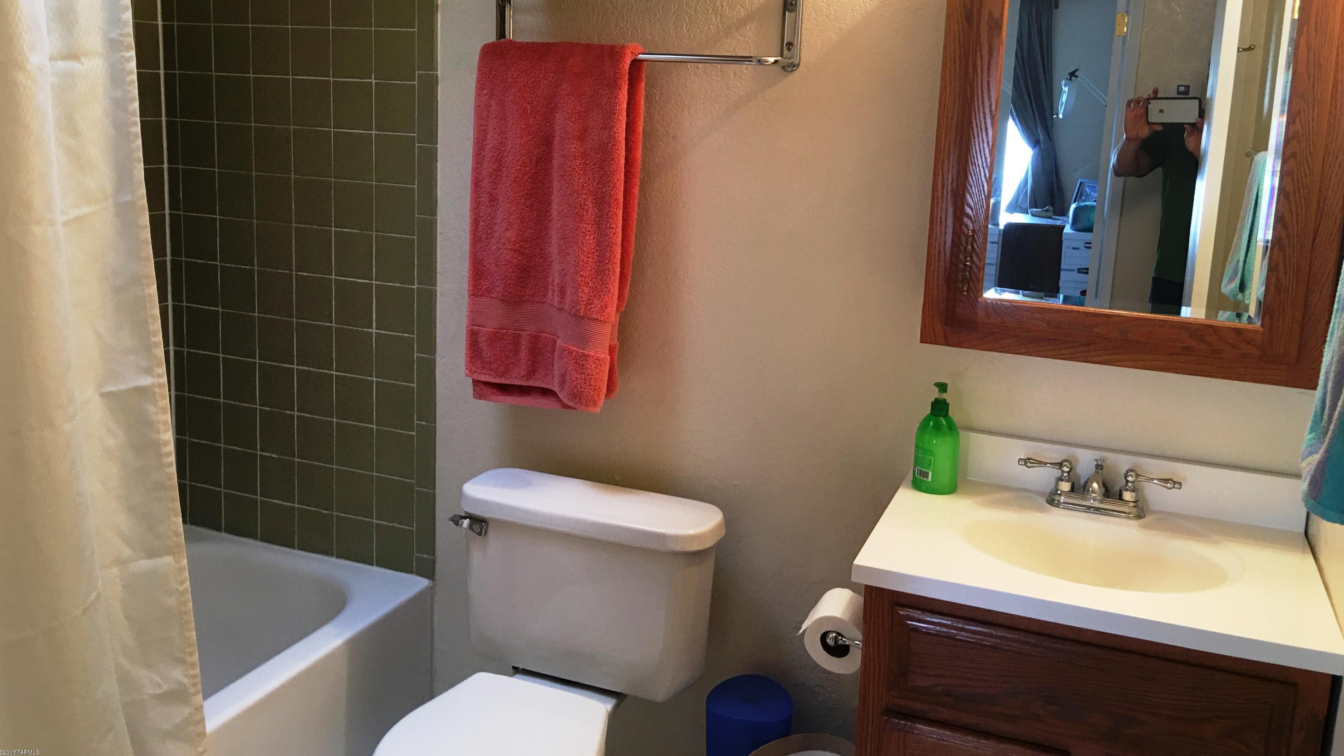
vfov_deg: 36.4
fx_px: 1140
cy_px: 274
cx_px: 677
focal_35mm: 32
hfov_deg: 61.0
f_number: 2.2
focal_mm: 4.15
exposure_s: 1/15
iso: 40
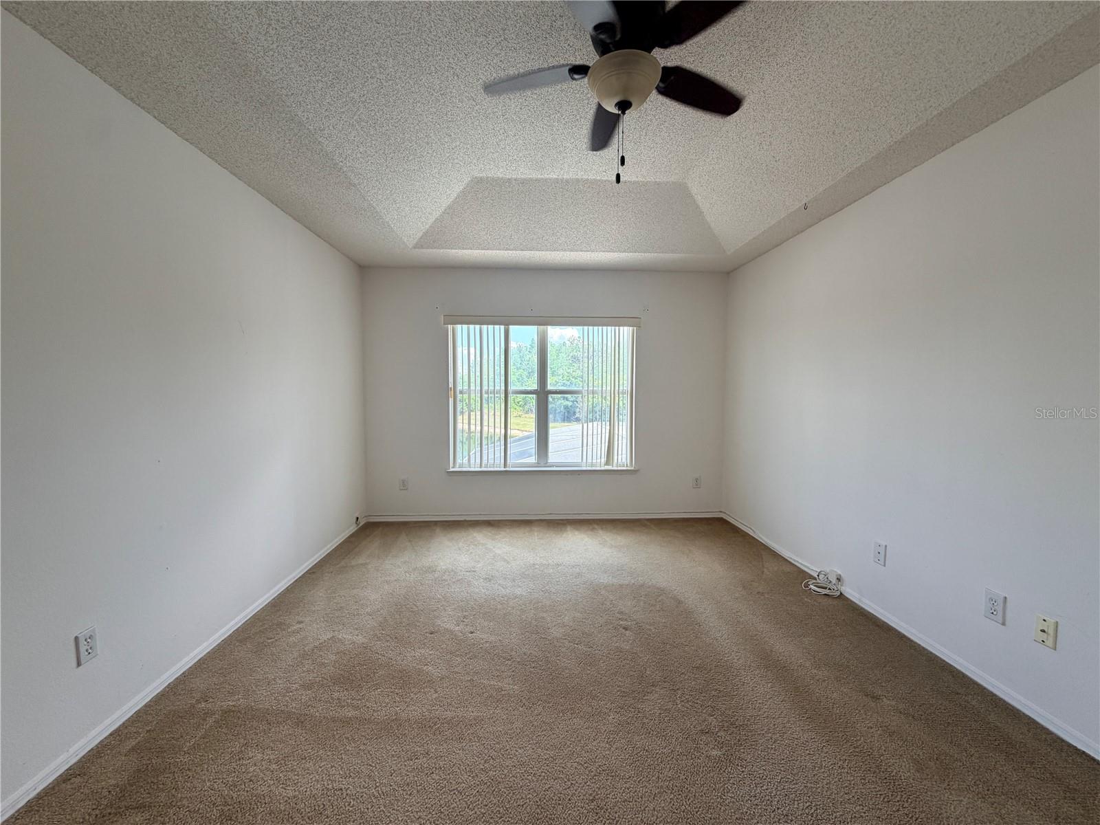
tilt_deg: -3.0
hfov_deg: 102.1
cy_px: 412
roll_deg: -0.1
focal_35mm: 14
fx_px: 445
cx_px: 550
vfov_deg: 85.7
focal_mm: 2.22
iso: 64
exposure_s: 1/121
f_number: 2.2
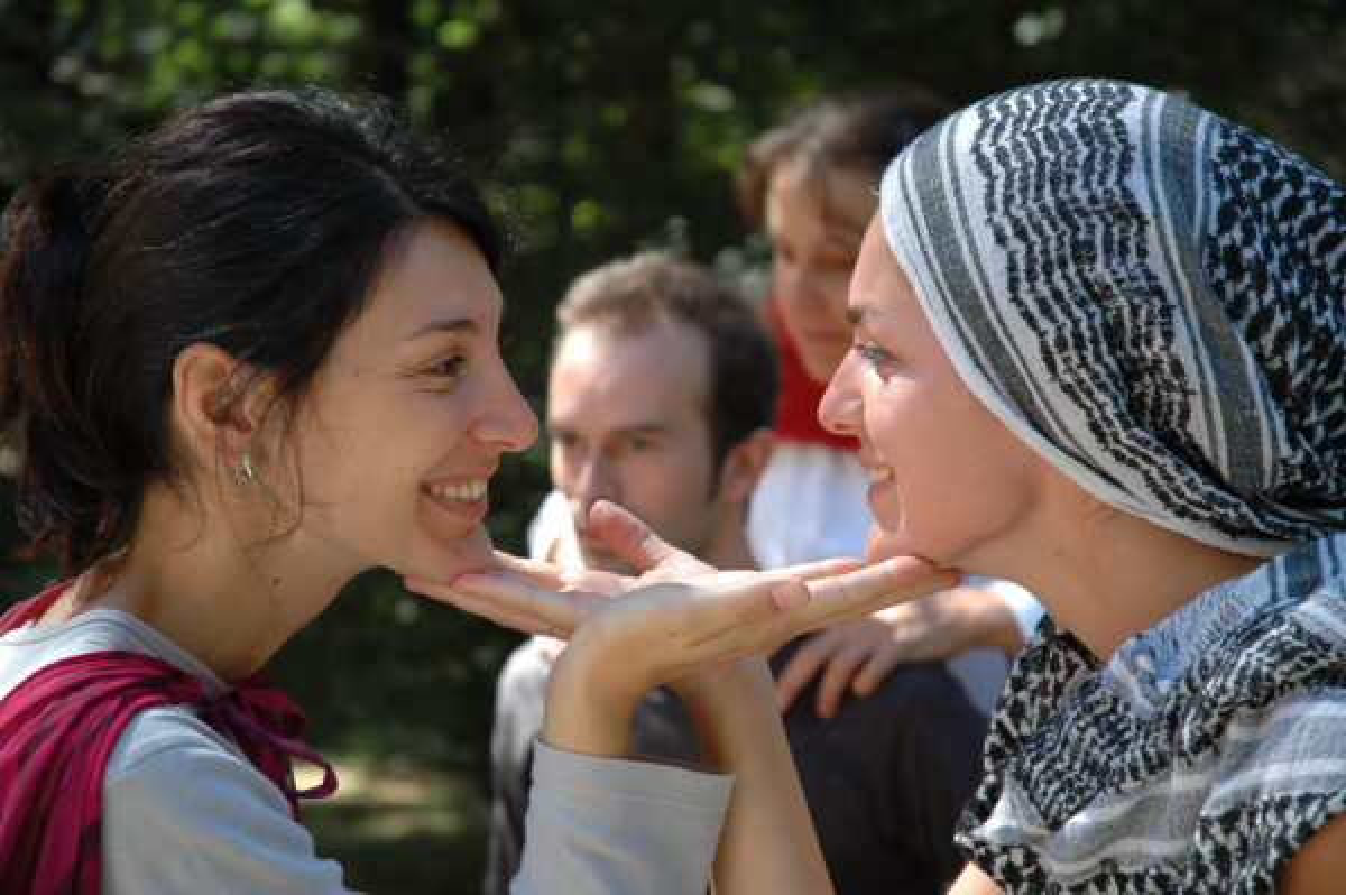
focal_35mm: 105
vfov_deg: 13.0
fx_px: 3923
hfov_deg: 19.5
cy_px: 448
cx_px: 673
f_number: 4.5
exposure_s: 1/200
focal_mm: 70
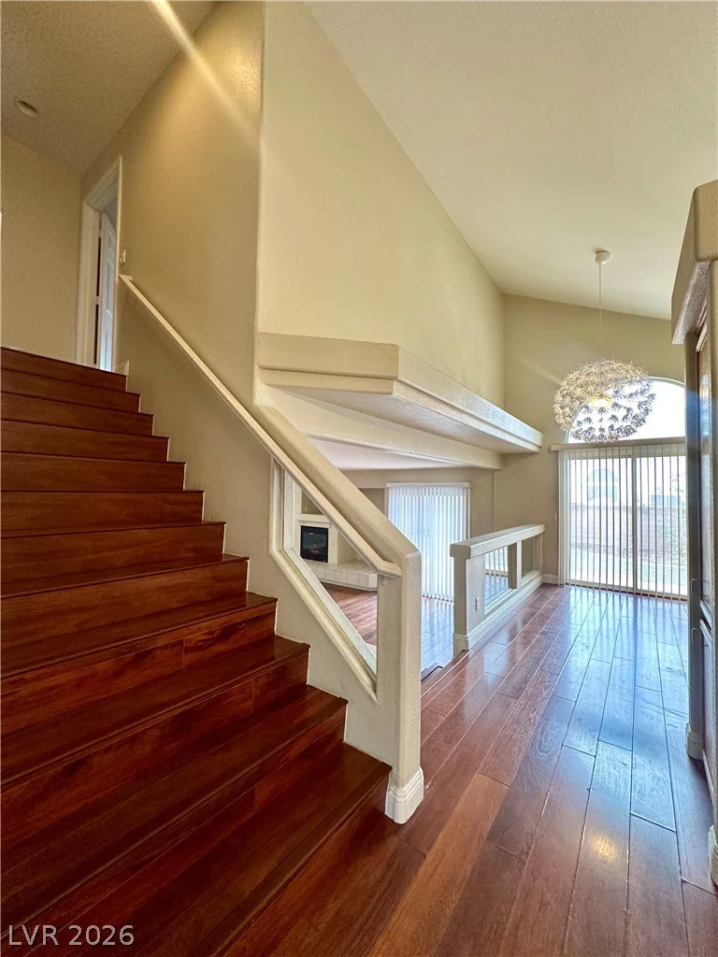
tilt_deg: +2.9
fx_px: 387
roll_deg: -0.6
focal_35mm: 14
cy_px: 478
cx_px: 359
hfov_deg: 85.7
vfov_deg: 102.1
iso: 160
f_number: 2.2
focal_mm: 2.22
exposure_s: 1/60
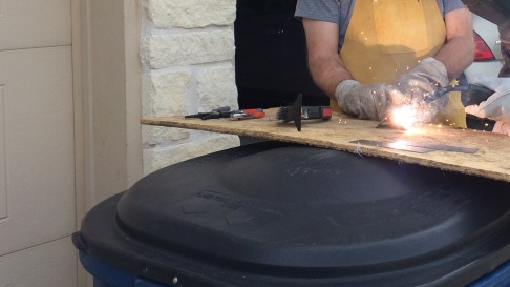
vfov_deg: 22.3
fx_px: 703
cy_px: 16
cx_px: 387
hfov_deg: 38.8
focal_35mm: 52
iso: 32
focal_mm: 4.15
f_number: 2.2
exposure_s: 1/383
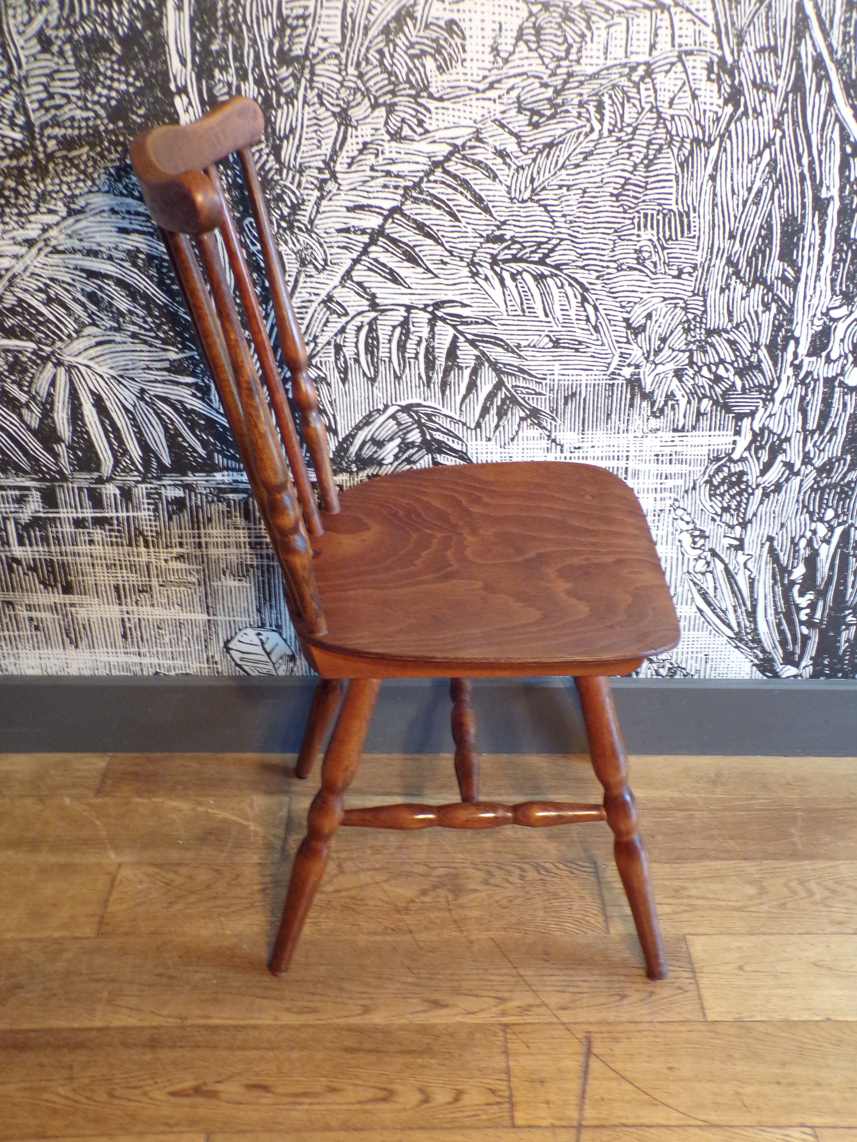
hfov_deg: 44.2
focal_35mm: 32
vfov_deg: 56.8
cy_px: 571
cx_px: 428
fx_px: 1056
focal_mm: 5.8
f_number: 3.2
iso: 368
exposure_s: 1/17
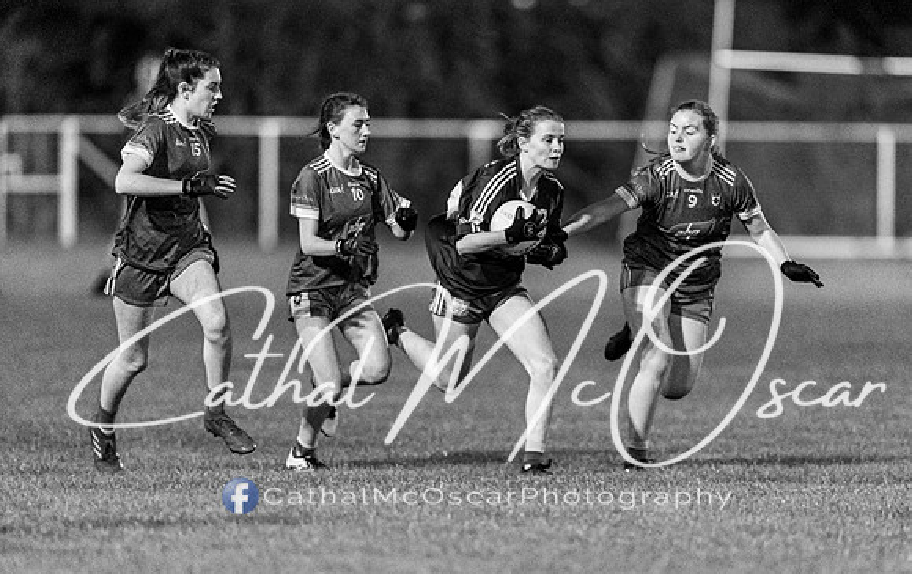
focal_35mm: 471
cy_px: 342
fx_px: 11717
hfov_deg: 4.5
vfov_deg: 2.8
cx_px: 518
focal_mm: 400
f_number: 2.8
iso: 5000
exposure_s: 1/500
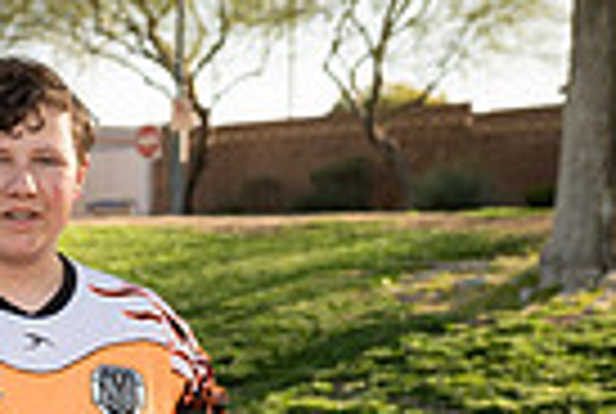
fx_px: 2246
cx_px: 11
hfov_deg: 15.4
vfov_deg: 9.9
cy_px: 778
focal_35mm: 131
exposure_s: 1/250
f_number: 4
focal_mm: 40
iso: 100
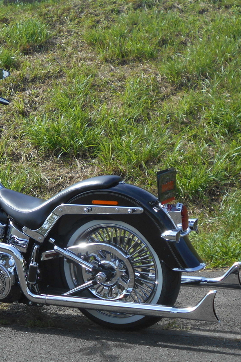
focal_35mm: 62
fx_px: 623
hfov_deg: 21.4
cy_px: 183
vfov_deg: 32.4
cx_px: 27
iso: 80
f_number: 4.2
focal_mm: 7.7
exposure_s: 1/500
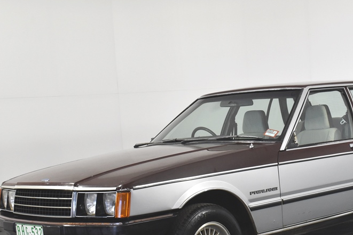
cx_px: 252
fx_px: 775
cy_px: 157
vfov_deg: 17.2
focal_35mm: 79
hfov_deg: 25.4
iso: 1600
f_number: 9
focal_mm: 34
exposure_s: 1/320
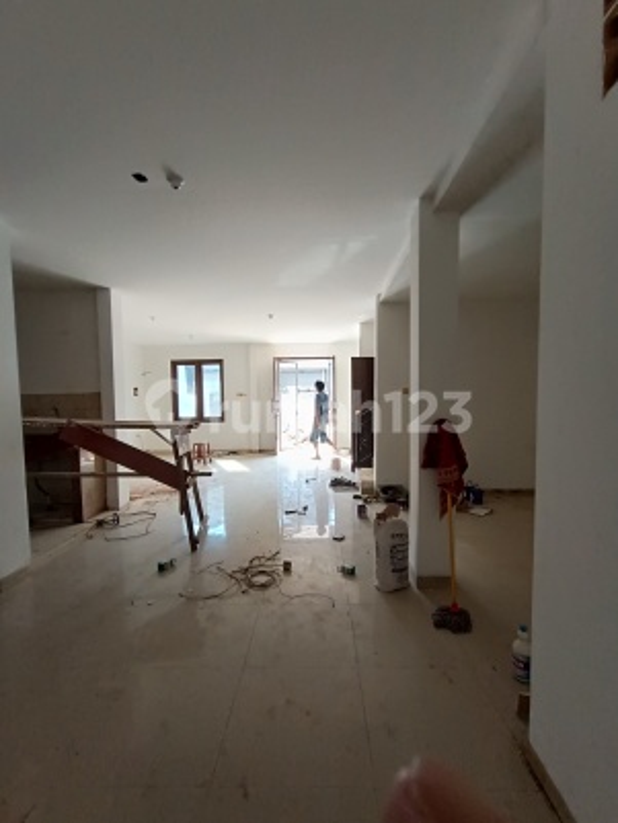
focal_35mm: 16
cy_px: 412
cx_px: 309
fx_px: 381
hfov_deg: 78.1
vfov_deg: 94.5
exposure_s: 1/100
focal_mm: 1.66
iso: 264
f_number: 2.2
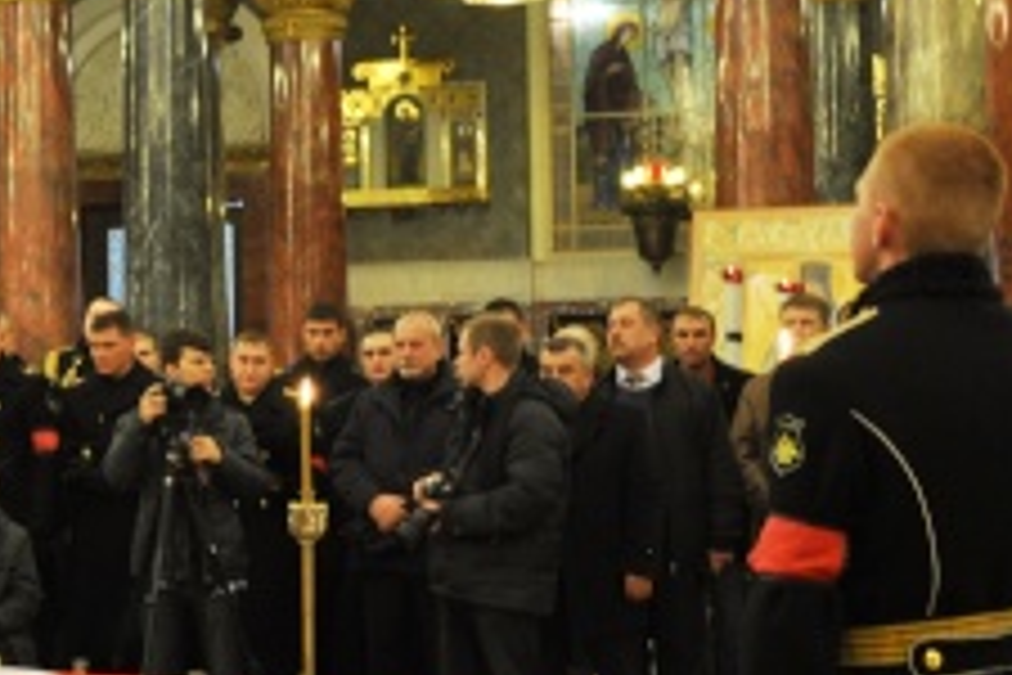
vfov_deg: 15.5
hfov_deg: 22.1
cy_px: 328
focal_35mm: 88
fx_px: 2474
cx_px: -31
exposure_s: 1/5
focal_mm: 22
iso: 400
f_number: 5.6
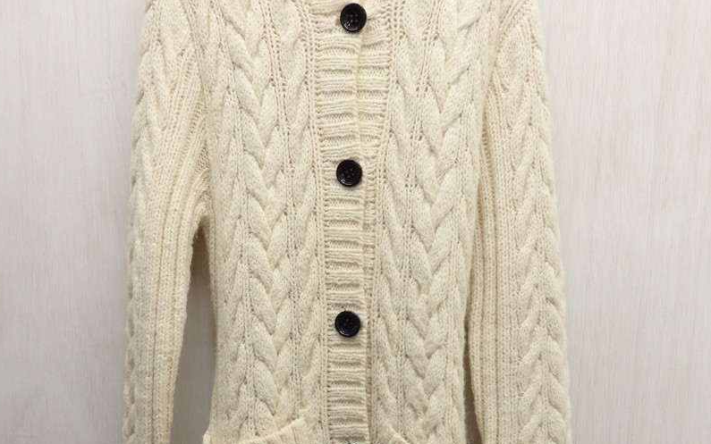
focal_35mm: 36
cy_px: 295
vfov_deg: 35.0
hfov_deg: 54.0
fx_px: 698
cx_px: 350
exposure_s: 1/20
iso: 125
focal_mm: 4.5
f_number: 3
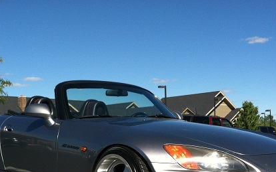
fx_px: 436
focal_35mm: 58
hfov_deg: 35.1
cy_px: 149
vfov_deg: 22.0
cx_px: 136
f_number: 2.8
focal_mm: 3.85
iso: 80
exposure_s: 1/1200
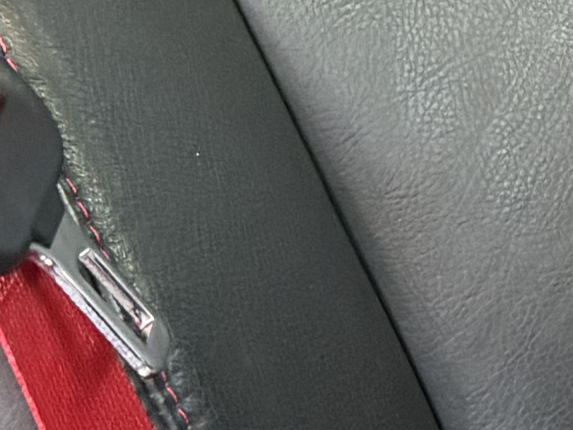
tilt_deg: -19.1
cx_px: 818
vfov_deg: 8.5
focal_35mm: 169
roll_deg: +8.6
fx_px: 2797
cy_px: -330
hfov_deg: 11.3
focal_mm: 6.76
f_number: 1.78
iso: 640
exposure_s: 1/60
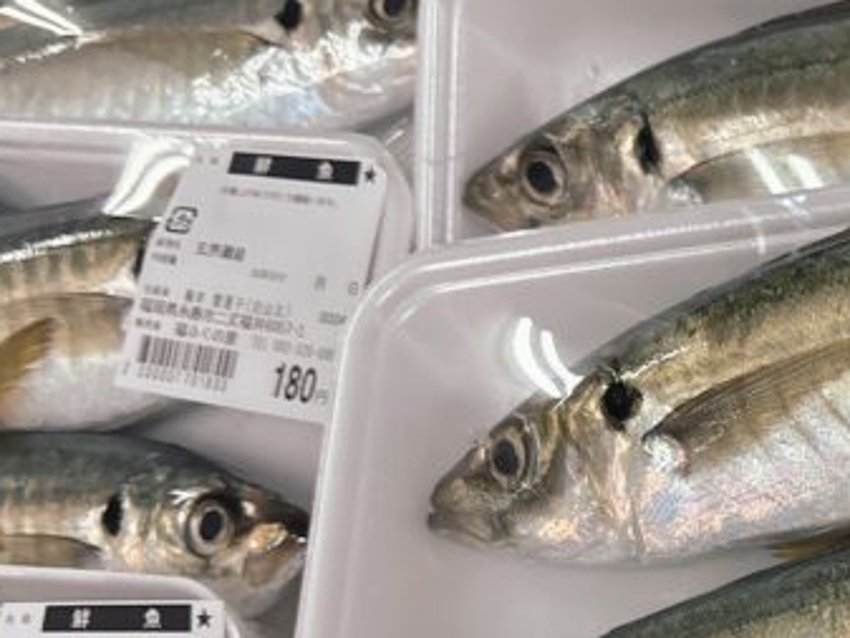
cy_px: 540
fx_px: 1818
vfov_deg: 19.6
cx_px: 1034
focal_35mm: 74
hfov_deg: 23.9
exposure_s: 1/120
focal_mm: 5.96
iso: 125
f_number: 1.6
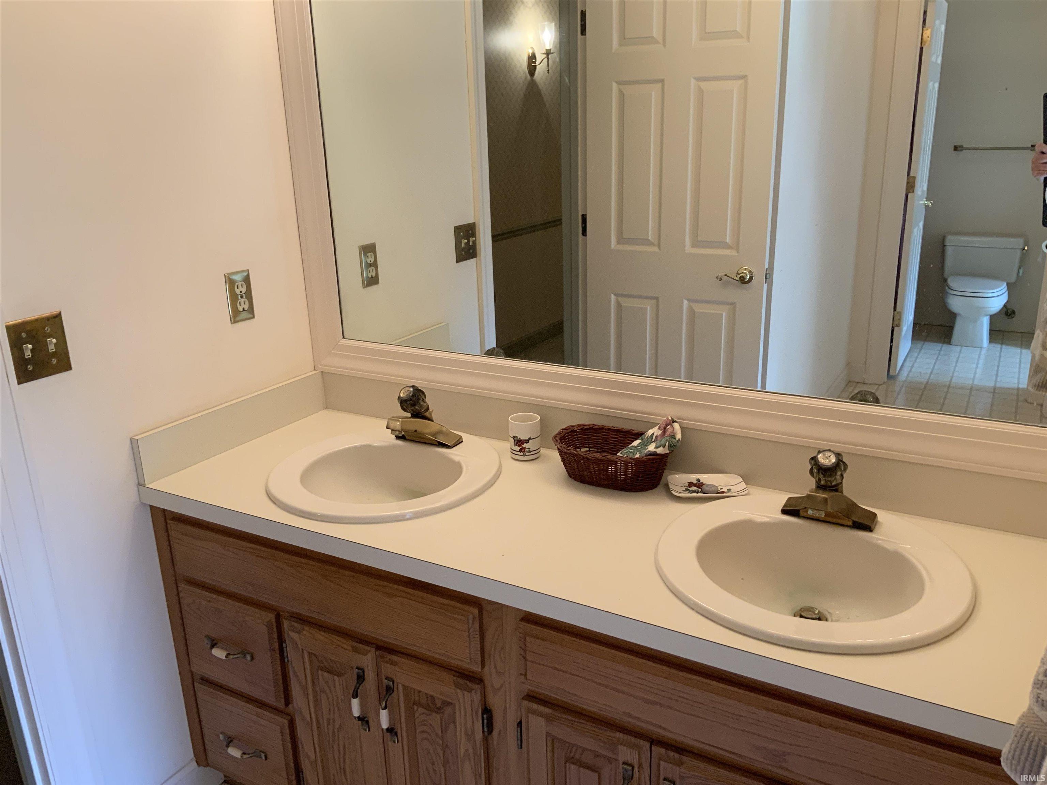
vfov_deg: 48.2
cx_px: 524
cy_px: 392
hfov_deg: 61.7
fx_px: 877
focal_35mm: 29
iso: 64
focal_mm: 3
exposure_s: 1/60
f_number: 1.8
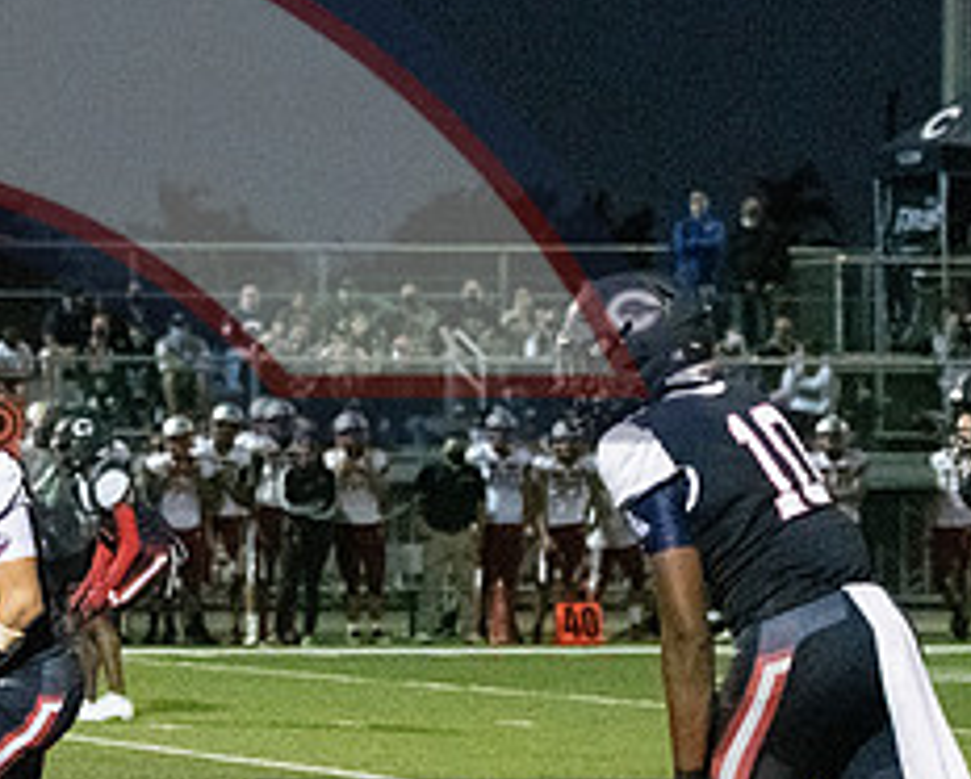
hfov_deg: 7.8
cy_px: 609
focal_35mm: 246
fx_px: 7075
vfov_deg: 6.3
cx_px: -201
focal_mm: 70
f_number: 2.8
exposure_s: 1/3200
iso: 36000
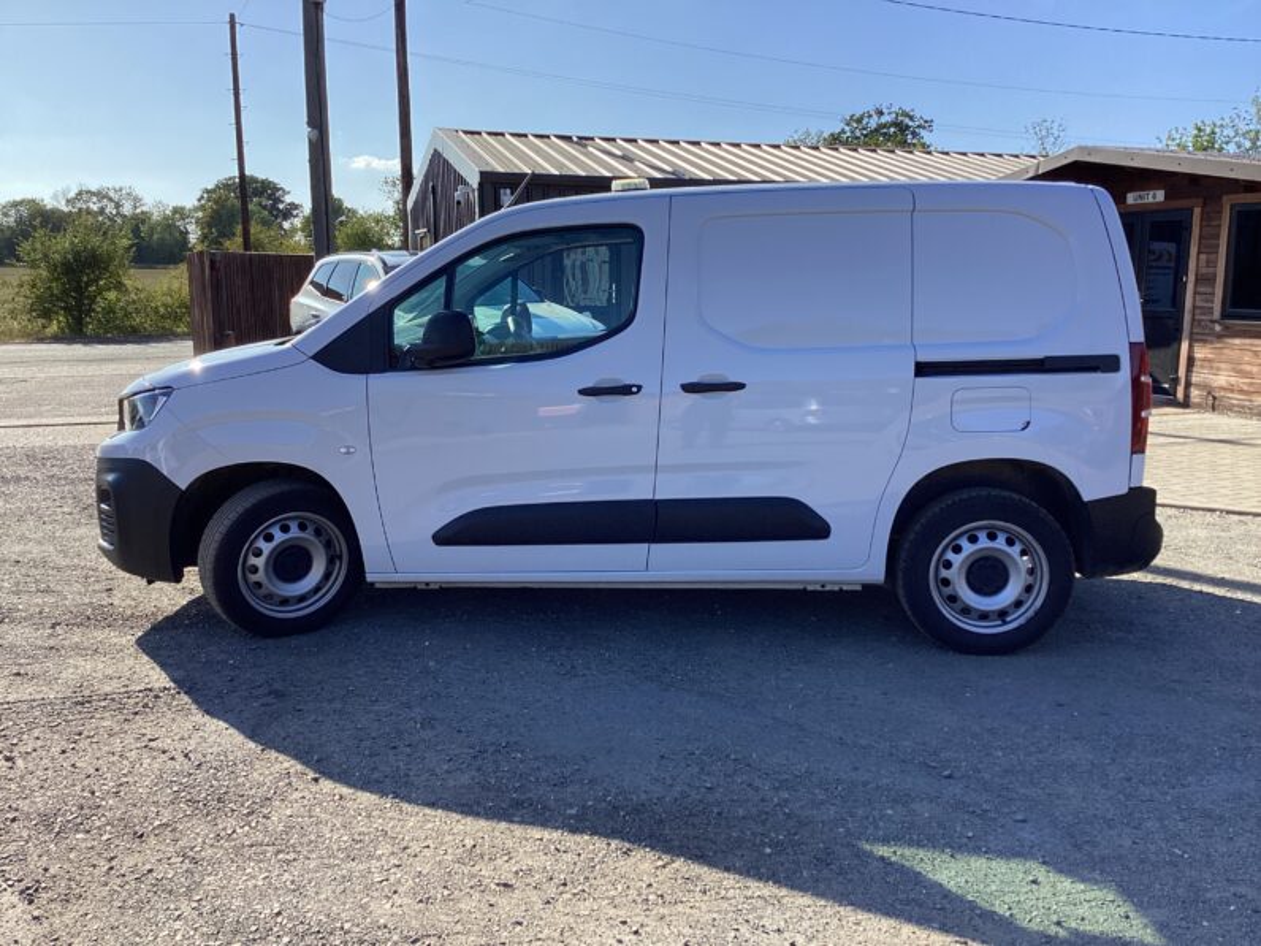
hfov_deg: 58.4
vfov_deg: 45.4
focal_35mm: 31
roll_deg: -1.1
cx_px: 630
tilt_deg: -11.3
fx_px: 1129
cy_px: 473
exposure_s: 1/715
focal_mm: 3.3
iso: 25
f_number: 2.4
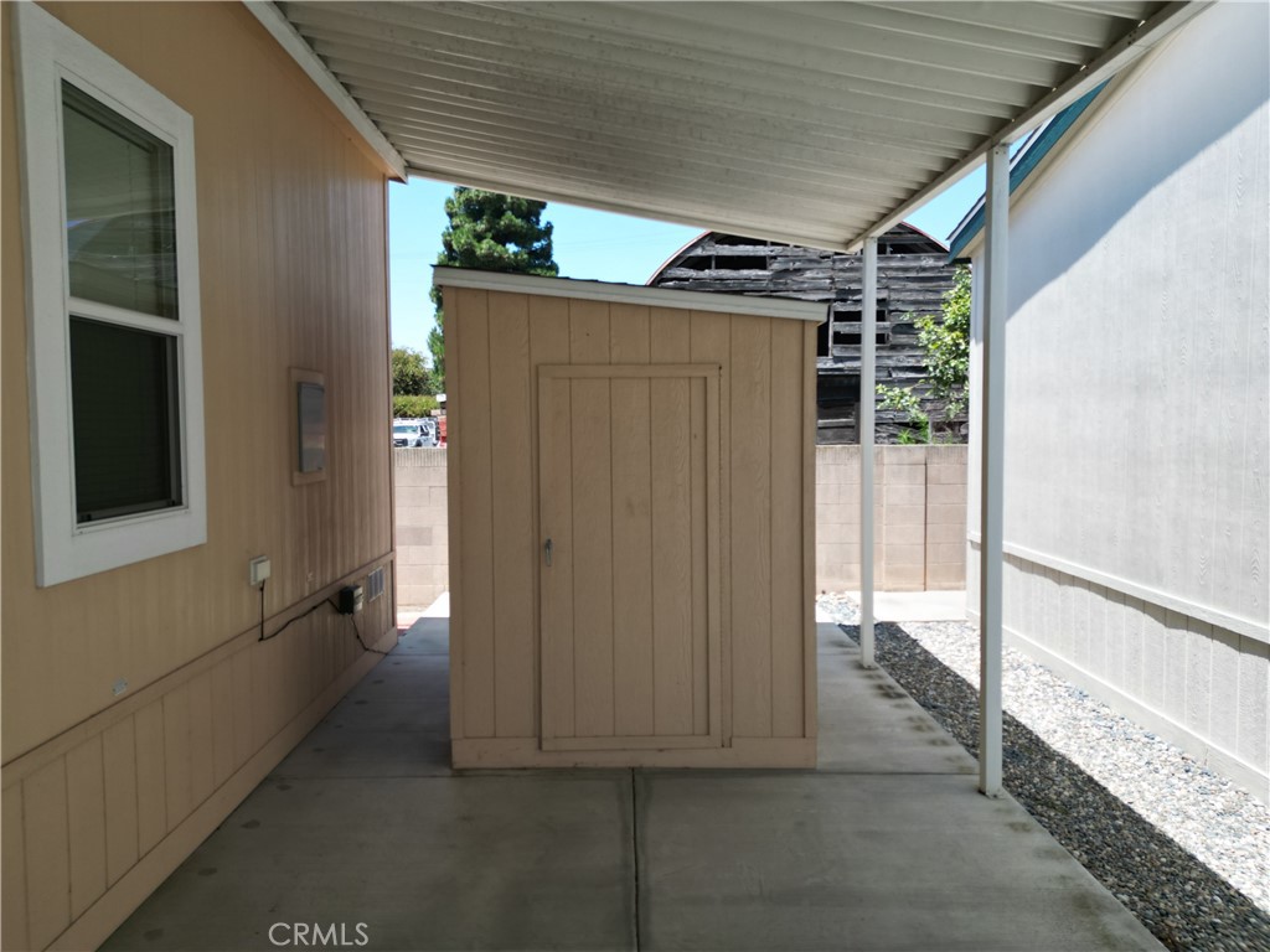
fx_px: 881
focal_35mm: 24
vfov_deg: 56.8
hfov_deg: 71.6
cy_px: 476
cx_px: 635
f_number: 1.7
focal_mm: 6.72
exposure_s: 1/1500
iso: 200
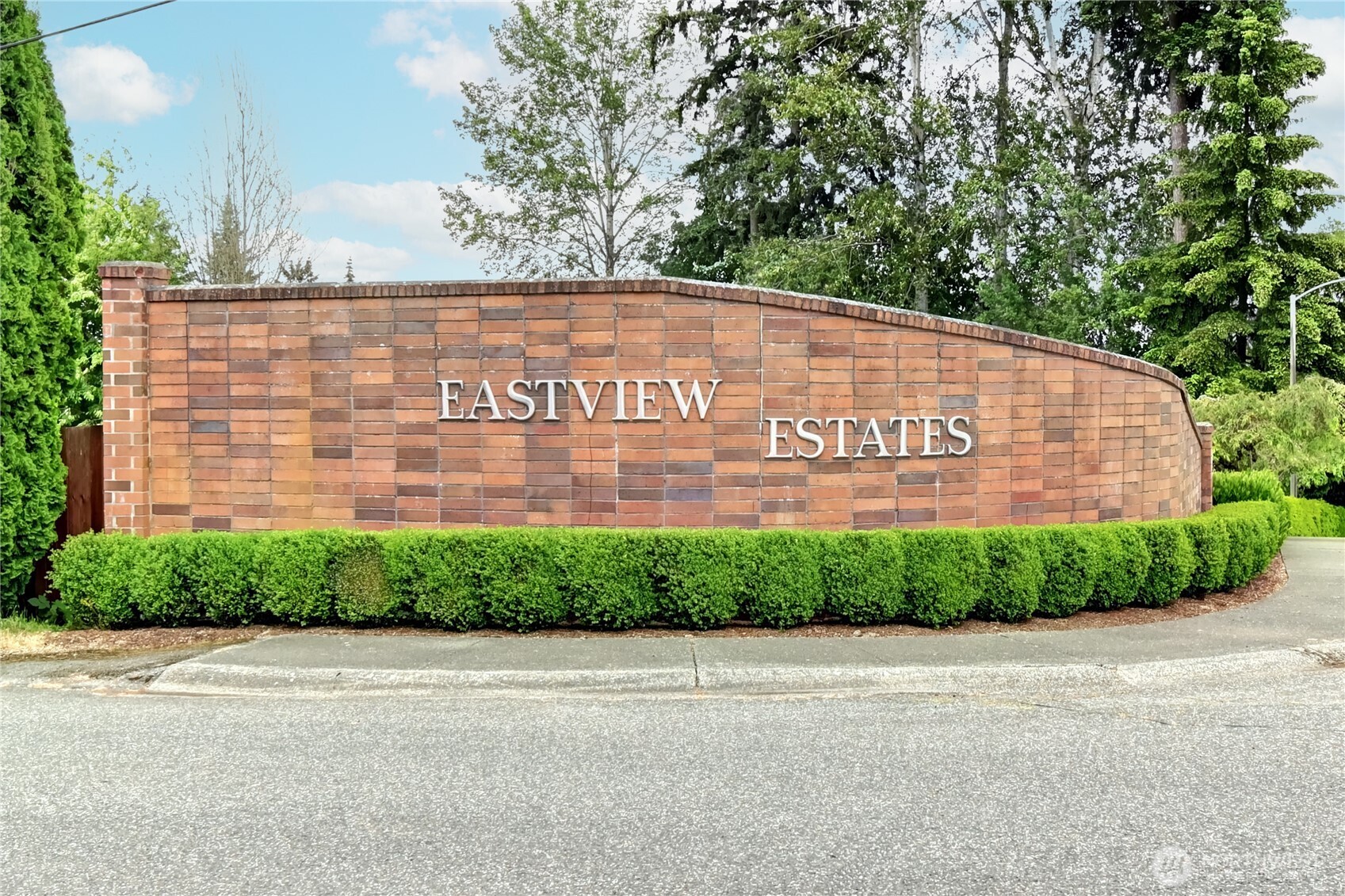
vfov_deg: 43.6
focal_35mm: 30
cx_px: 672
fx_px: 1121
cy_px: 448
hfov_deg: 61.9
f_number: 11
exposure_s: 1/30
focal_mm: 20
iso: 400
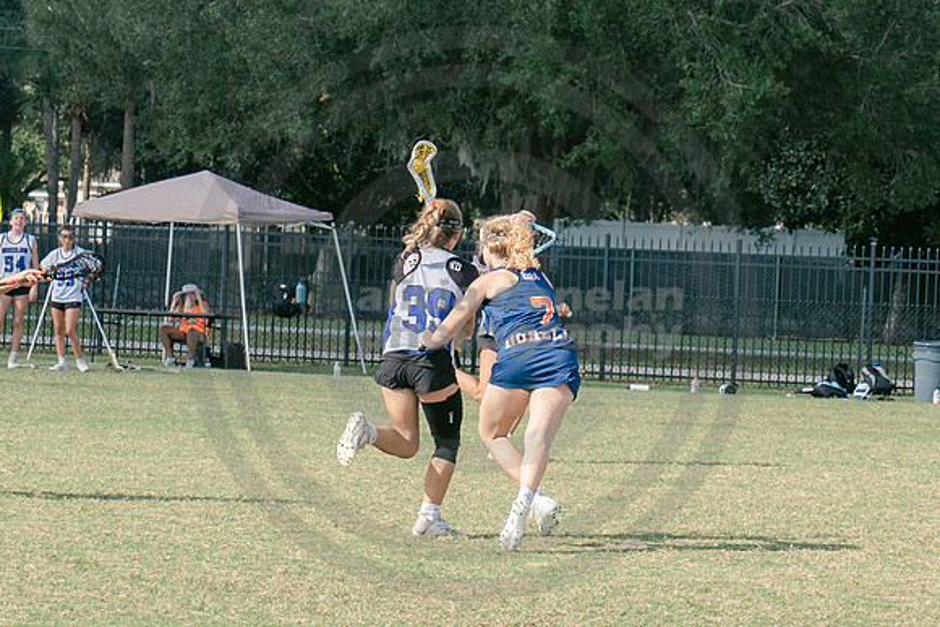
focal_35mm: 222
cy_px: 321
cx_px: 523
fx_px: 5796
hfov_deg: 9.3
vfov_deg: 6.2
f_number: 5.6
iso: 250
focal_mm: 70
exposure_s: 1/800
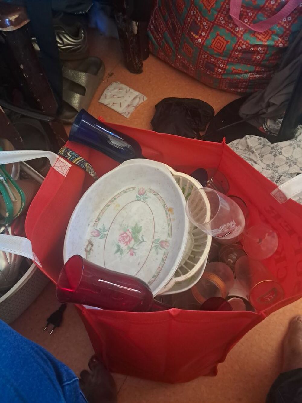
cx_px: 151
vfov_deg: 65.3
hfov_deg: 51.4
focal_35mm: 27
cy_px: 202
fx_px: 314
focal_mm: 4
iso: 800
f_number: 1.8
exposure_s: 1/25
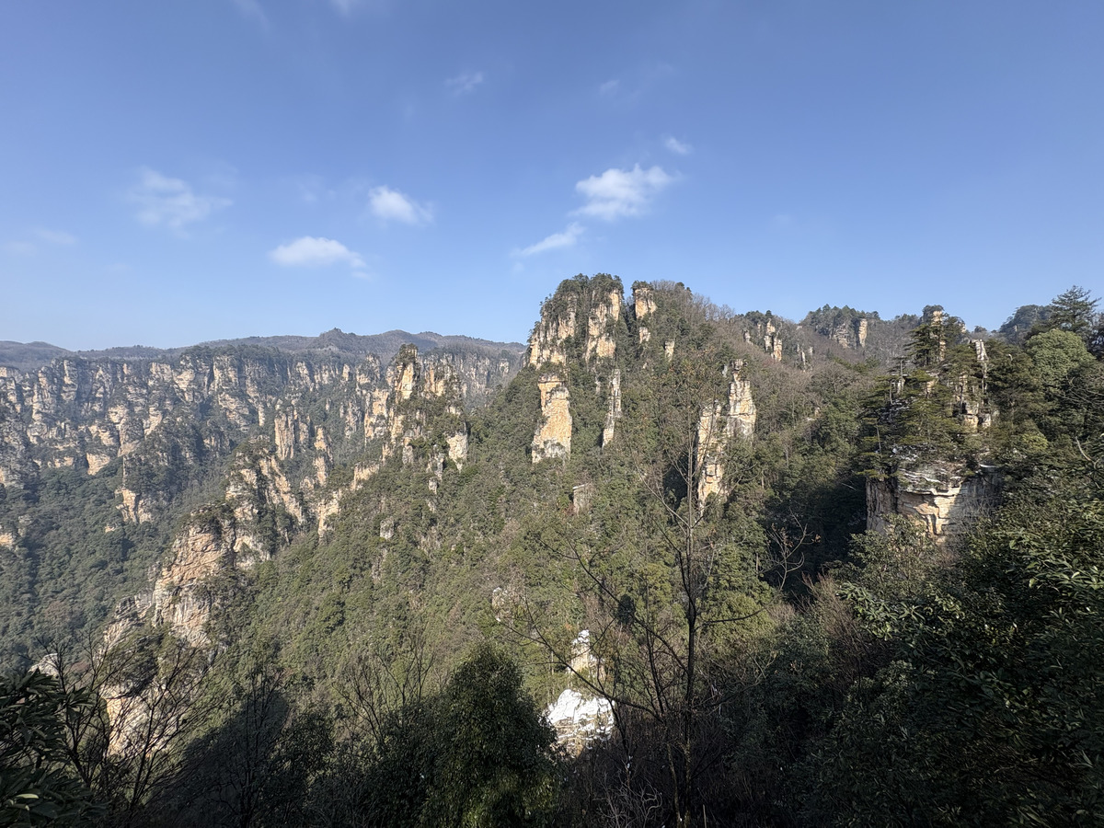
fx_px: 446
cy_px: 414
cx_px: 552
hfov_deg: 102.1
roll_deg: -0.6
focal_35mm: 14
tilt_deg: +0.4
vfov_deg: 85.7
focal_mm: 2.22
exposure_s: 1/1256
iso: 50
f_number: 2.2
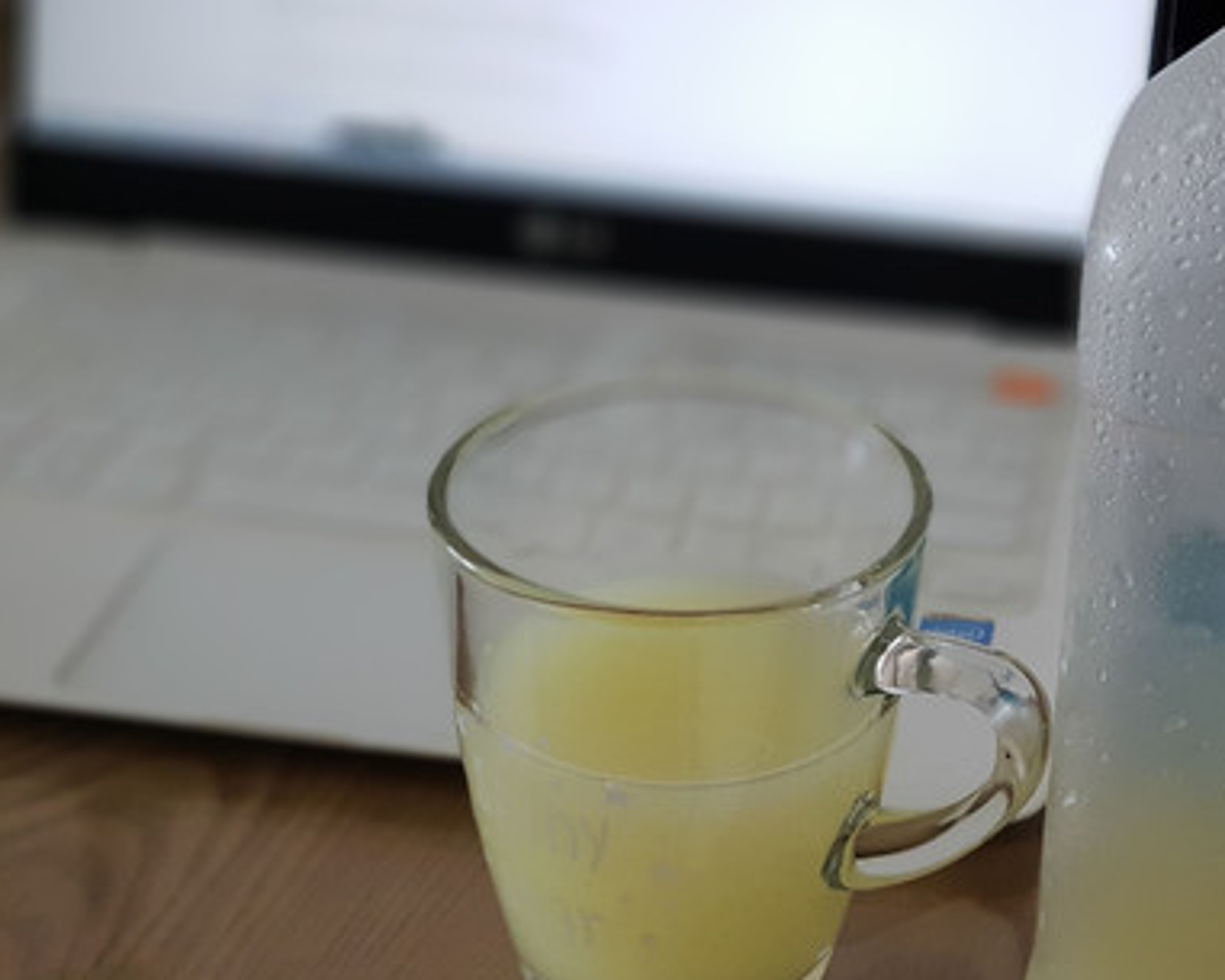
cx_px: 897
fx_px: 2901
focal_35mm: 80
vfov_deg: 19.2
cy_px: 556
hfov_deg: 23.6
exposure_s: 1/33
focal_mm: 6
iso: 200
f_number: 2.4
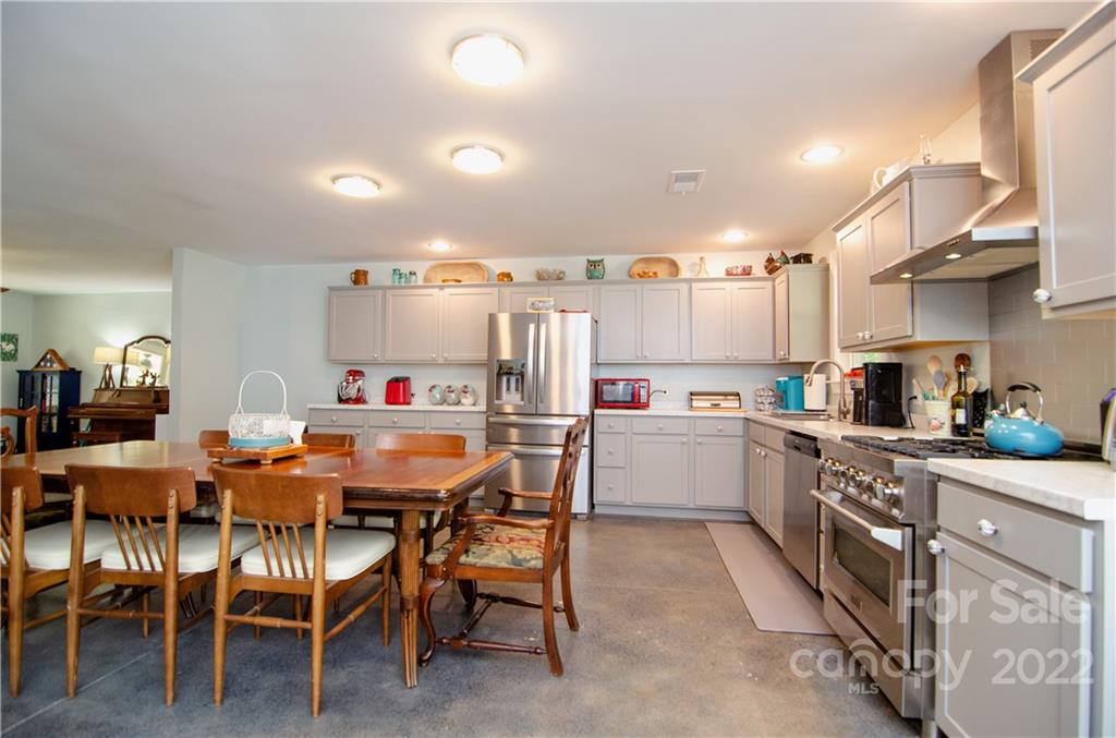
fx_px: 510
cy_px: 369
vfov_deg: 71.7
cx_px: 558
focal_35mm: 16
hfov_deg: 95.1
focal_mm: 11
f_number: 3.5
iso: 1250
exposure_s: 1/100
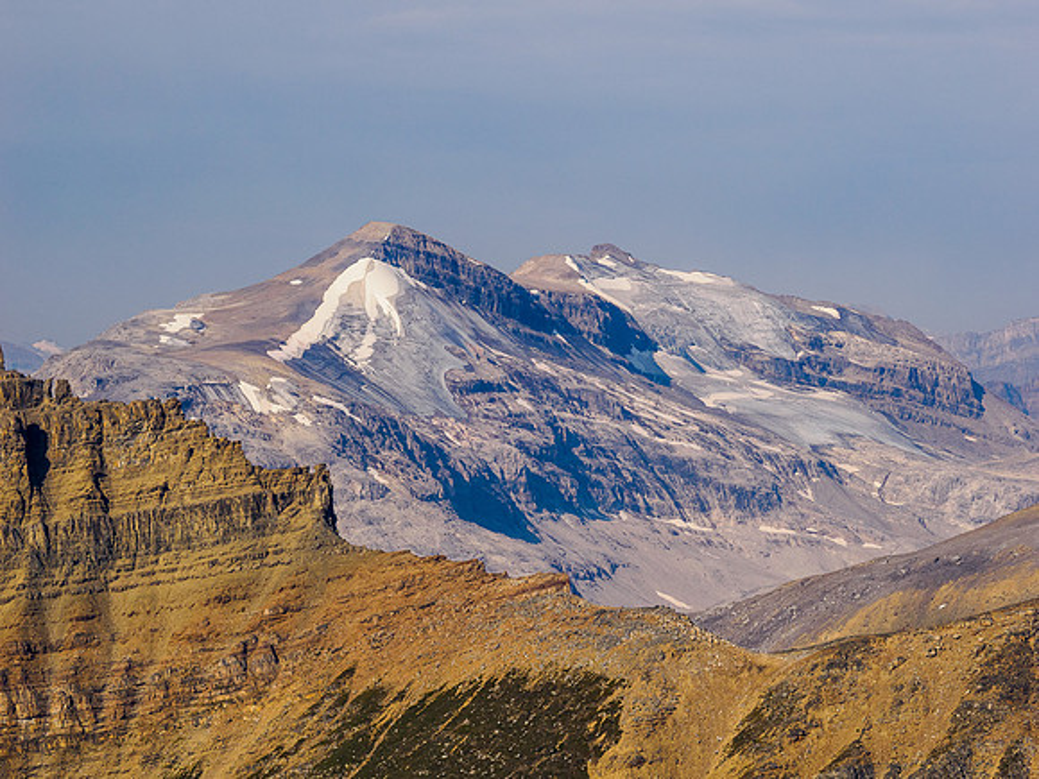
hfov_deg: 12.7
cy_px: 390
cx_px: 520
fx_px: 4682
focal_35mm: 156
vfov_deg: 9.5
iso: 200
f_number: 8
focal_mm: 78
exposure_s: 1/250
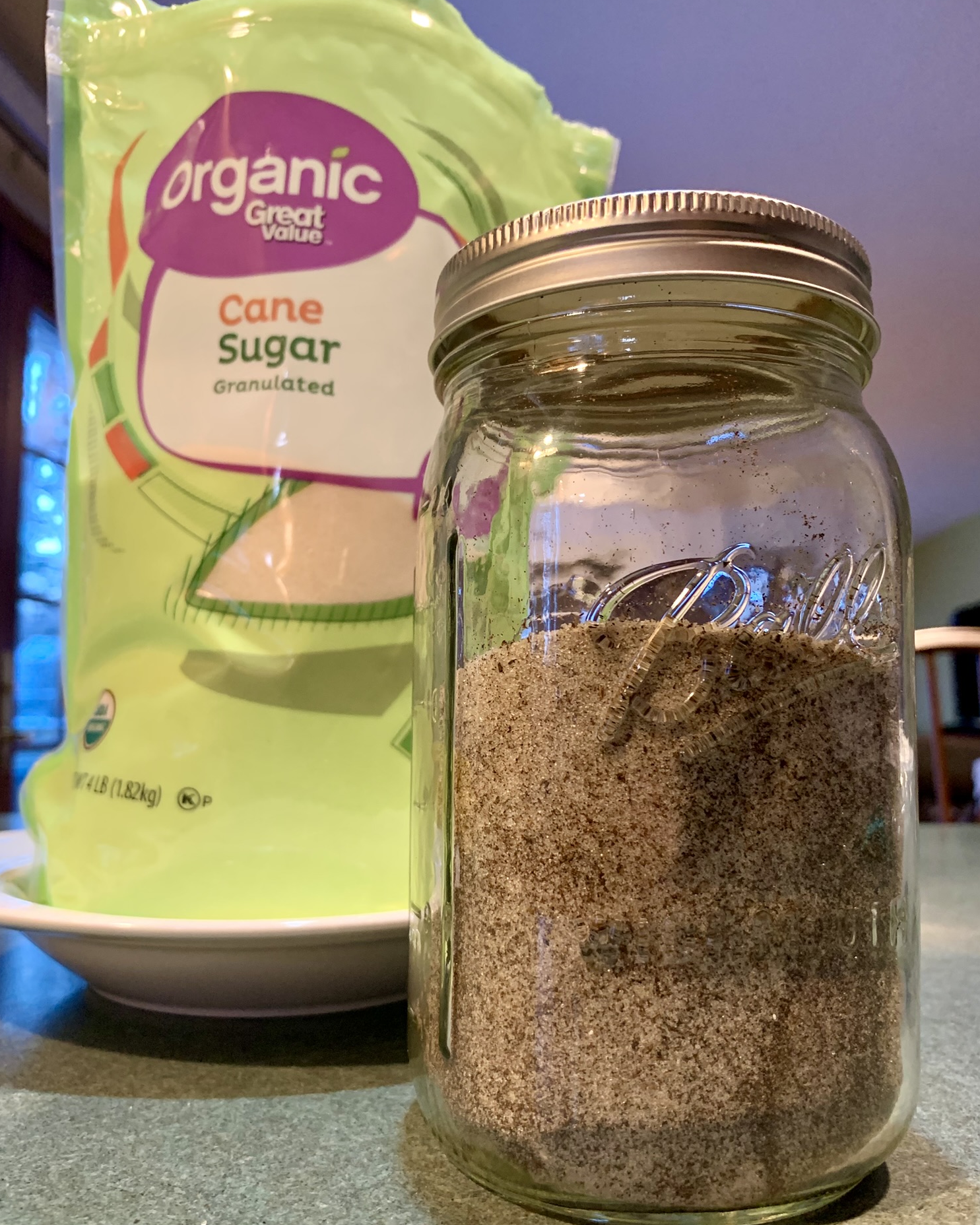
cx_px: 492
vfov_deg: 62.2
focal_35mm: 28
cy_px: 634
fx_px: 1015
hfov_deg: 51.5
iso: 250
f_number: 1.8
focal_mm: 4.25
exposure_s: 1/40
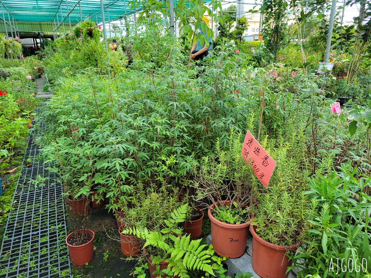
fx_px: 279
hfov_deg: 67.3
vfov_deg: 53.1
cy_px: 139
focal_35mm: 26
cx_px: 186
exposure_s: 1/535
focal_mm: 5.4
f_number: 1.8
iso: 40
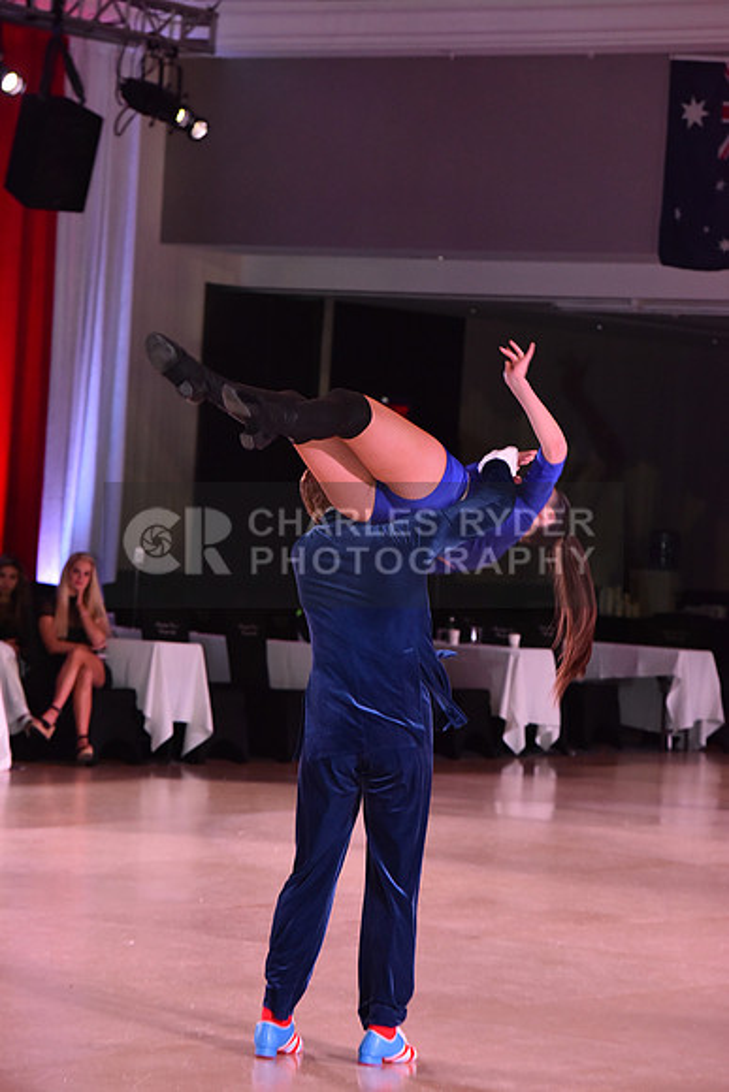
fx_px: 4401
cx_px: 364
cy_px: 546
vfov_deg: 14.2
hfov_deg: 9.5
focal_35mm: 145
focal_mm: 145
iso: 2500
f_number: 5.6
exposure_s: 1/320
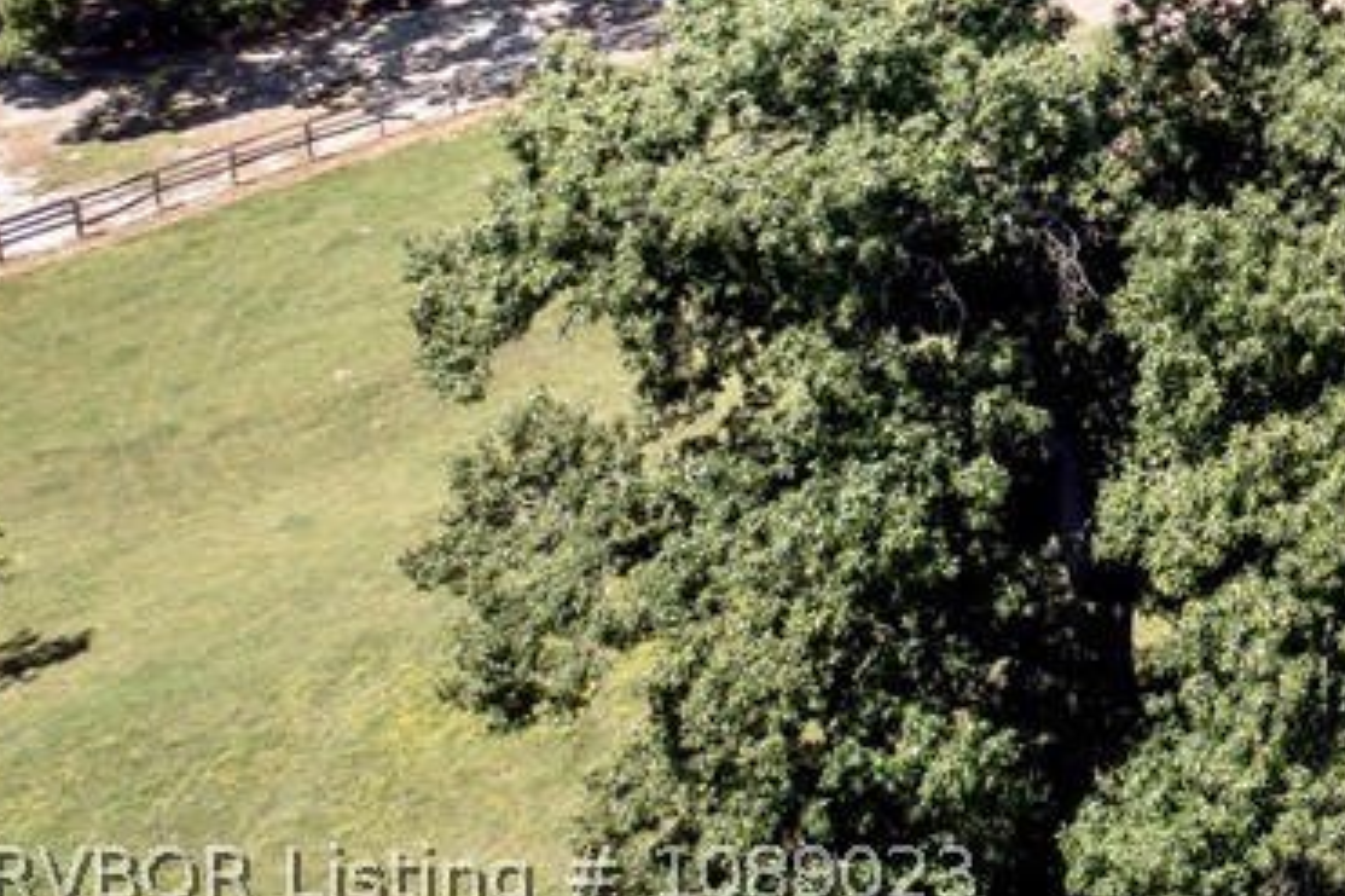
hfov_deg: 21.7
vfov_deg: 15.5
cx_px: 1856
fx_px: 3062
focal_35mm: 82
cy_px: -379
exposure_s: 1/500
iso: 100
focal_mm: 10.26
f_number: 2.8
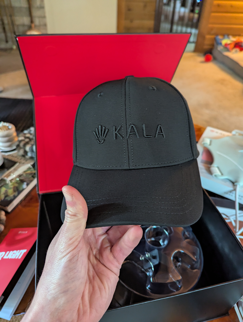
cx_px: 122
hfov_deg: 56.9
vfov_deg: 71.5
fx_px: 224
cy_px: 161
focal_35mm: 24
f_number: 1.85
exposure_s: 1/27
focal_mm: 6.81
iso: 1258
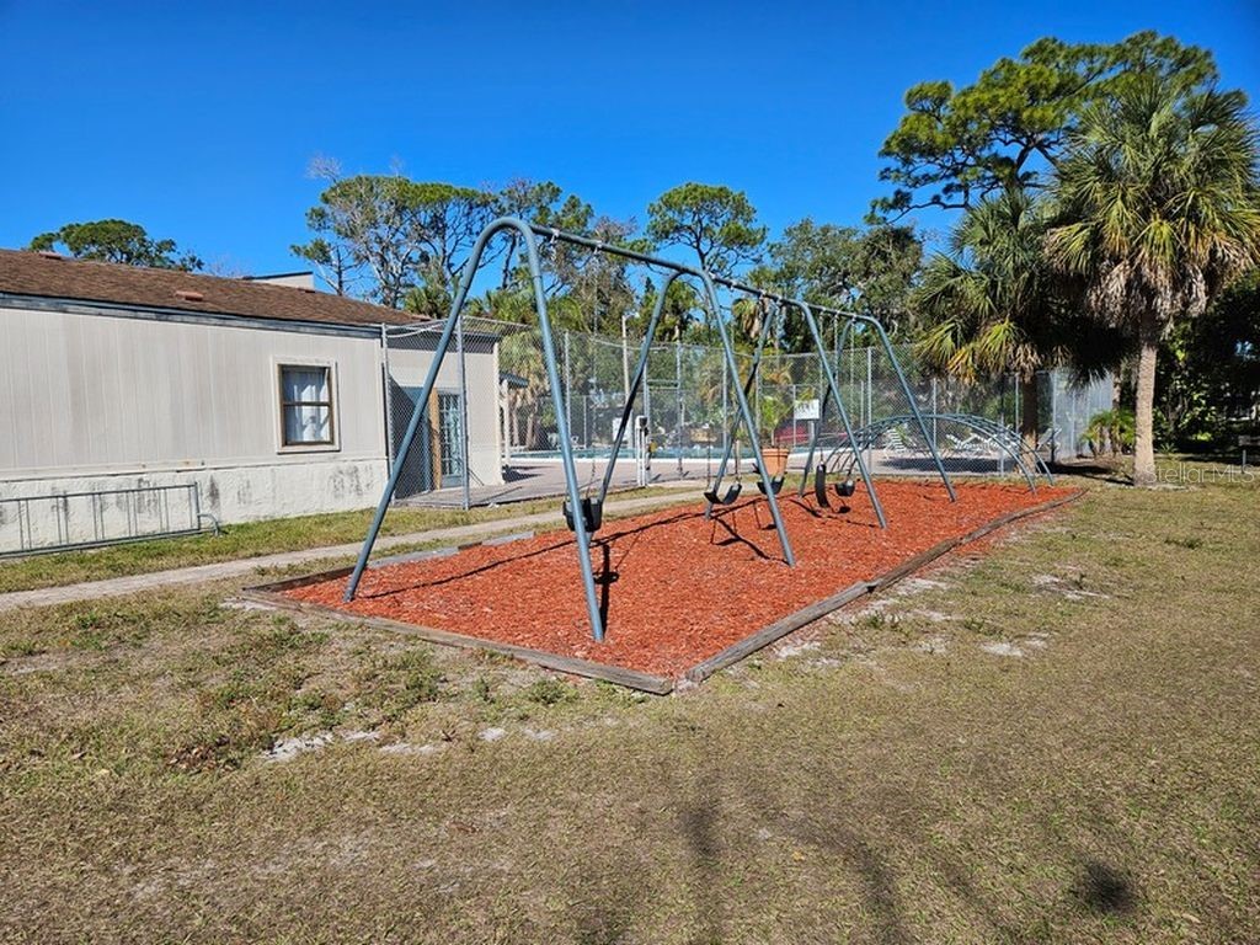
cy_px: 472
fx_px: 837
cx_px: 630
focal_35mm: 23
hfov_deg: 73.9
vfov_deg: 58.9
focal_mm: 5.4
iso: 25
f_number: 1.8
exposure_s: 1/2246
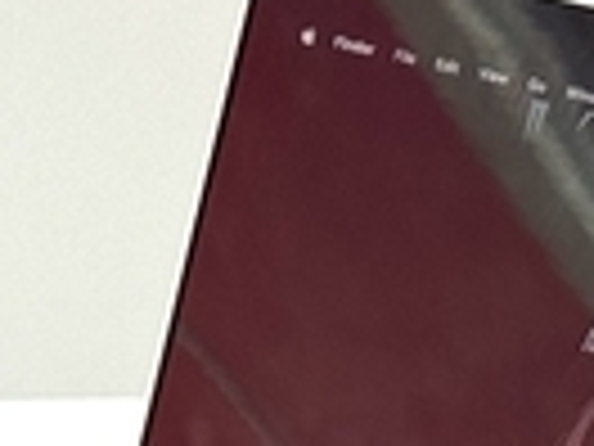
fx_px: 4993
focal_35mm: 291
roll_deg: +1.1
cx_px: 639
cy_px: 1140
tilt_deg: -38.4
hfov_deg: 6.8
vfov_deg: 4.9
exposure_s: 1/173
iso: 64
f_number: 1.78
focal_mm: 6.76
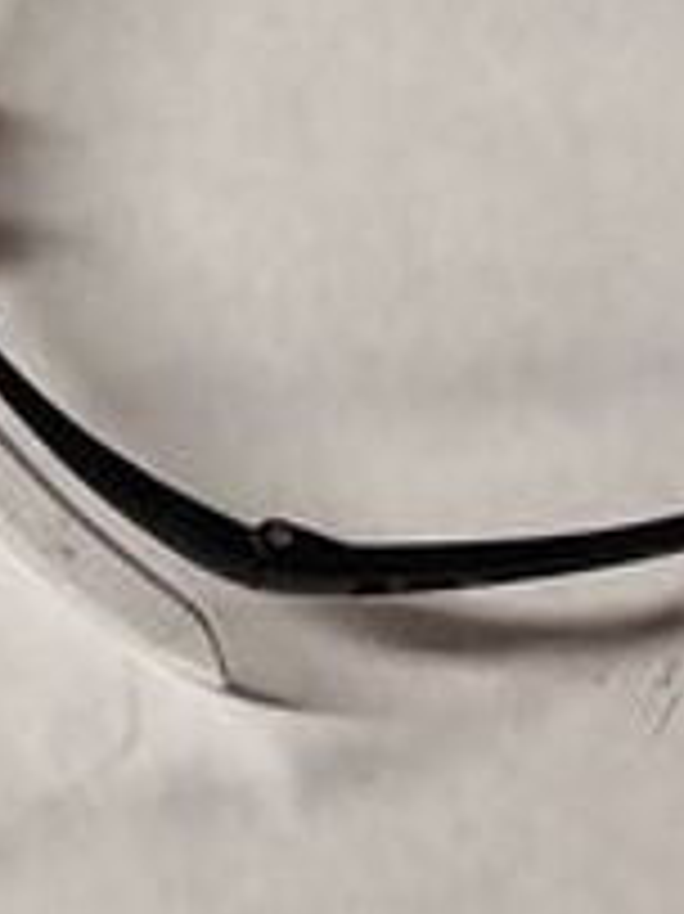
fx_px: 4352
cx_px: -580
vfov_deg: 11.2
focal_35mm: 165
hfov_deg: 8.6
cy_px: -687
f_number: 1.89
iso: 642
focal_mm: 5.43
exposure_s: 1/33
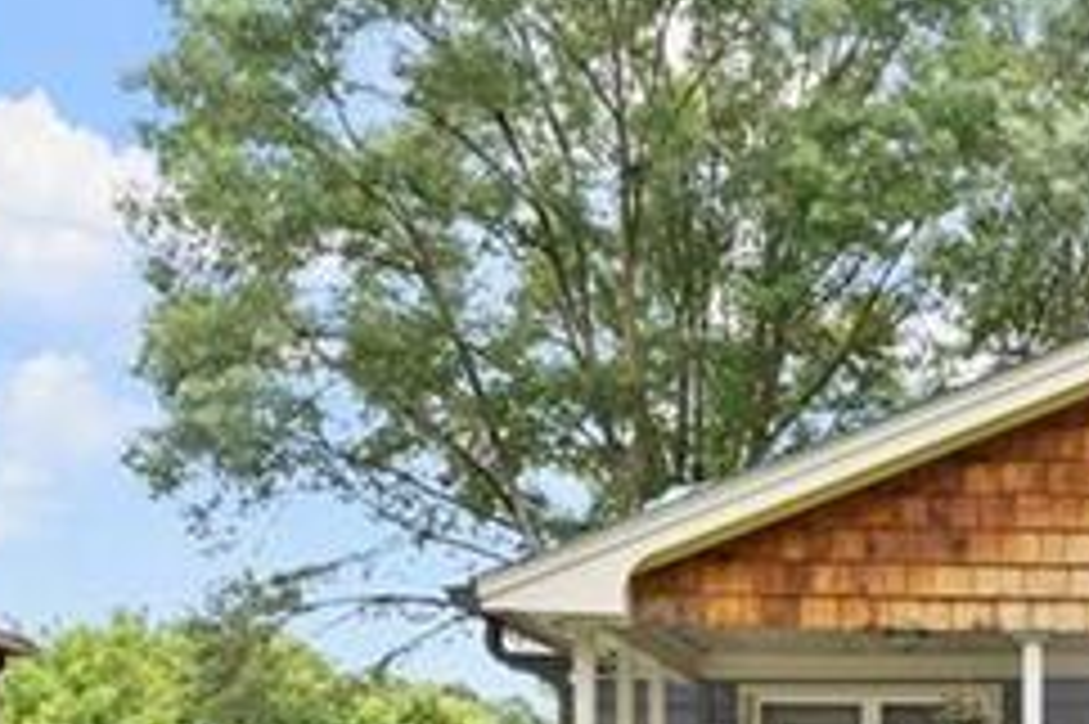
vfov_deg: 22.5
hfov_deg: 33.1
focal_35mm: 54
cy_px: 947
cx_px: 1156
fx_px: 1622
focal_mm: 16.2
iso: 800
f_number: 8
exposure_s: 1/200
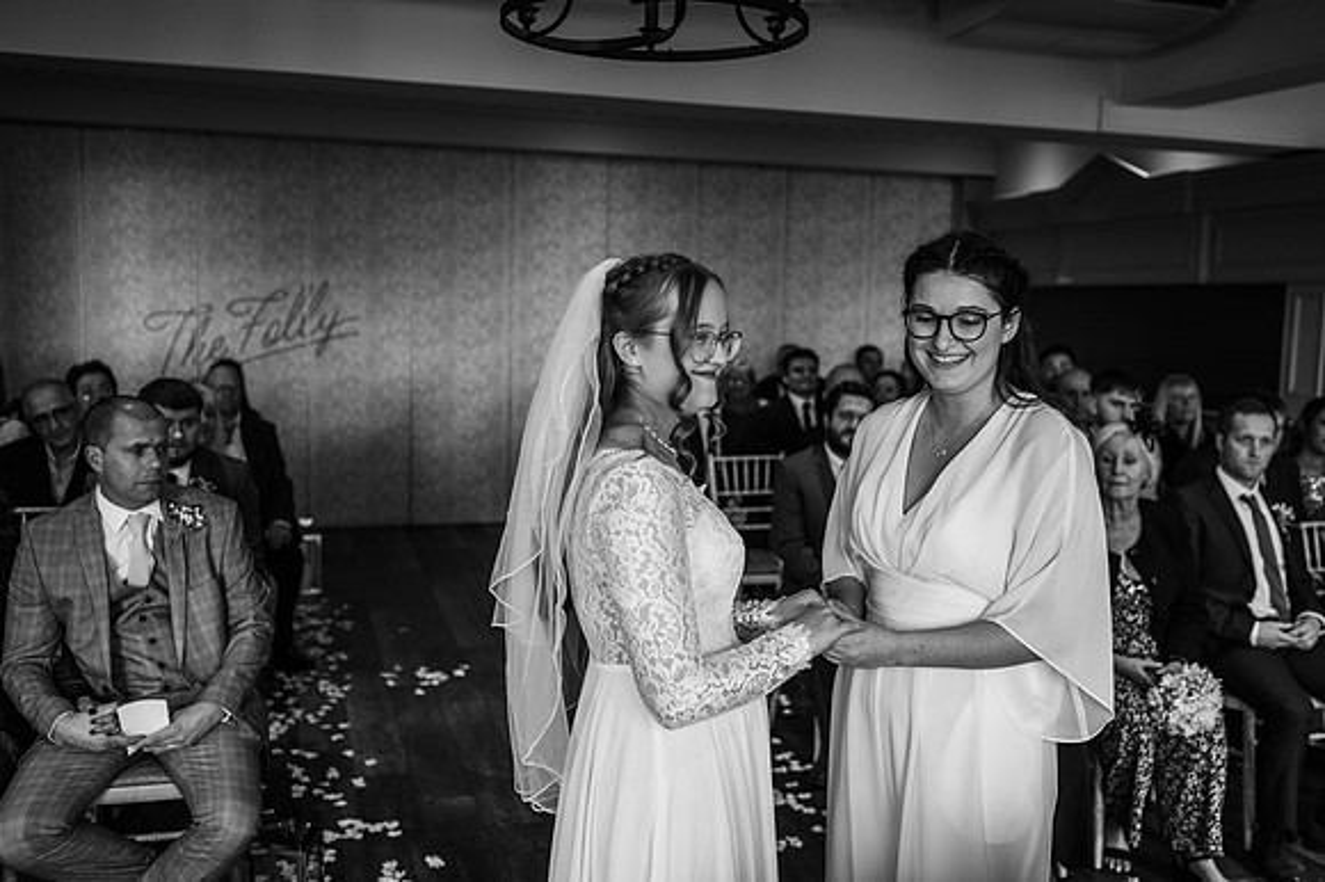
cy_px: 441
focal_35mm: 35
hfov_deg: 54.5
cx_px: 662
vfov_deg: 37.8
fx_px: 1287
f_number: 2.5
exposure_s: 1/200
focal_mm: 35
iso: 250
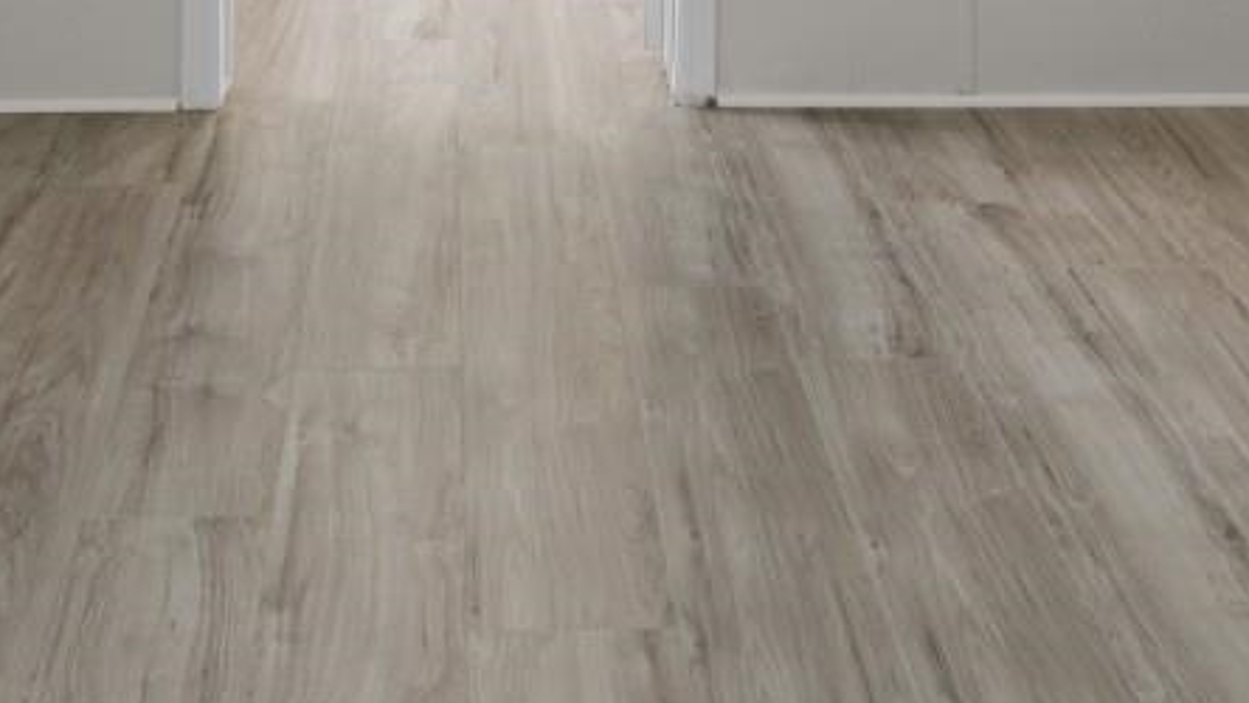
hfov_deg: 32.2
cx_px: 492
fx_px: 2153
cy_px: -647
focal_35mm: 65
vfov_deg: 15.4
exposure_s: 1/1.25
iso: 100
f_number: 4.8
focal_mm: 11.5
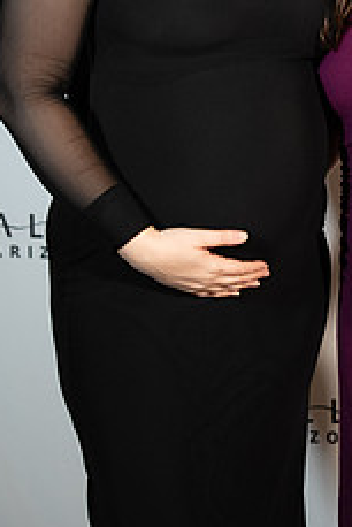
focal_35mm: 120
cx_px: 297
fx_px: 1757
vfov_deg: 16.9
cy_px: 94
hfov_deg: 11.4
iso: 1600
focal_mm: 61.1
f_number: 2.8
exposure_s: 1/200
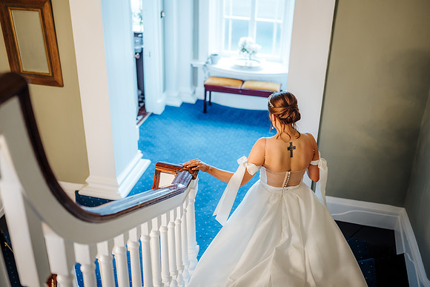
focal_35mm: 40
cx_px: 207
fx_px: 480
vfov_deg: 33.2
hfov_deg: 48.2
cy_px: 122
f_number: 1.4
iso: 400
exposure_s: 1/200
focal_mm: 35
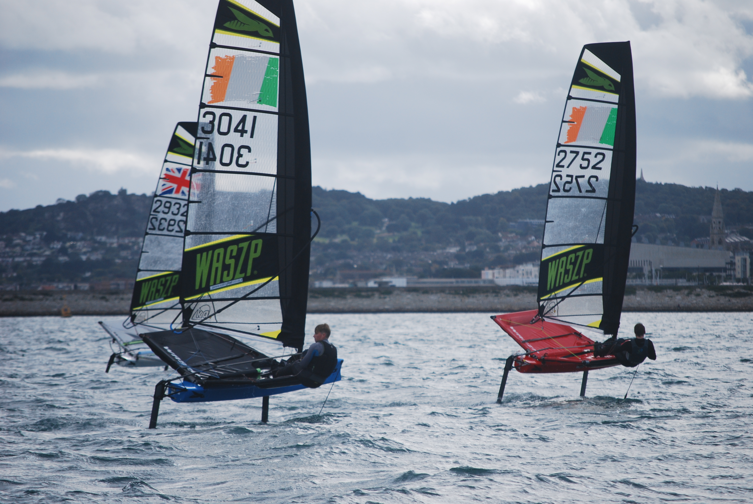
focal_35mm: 218
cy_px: 252
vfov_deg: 6.3
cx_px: 376
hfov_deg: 9.5
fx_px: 4555
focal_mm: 145
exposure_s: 1/1000
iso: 200
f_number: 5.3
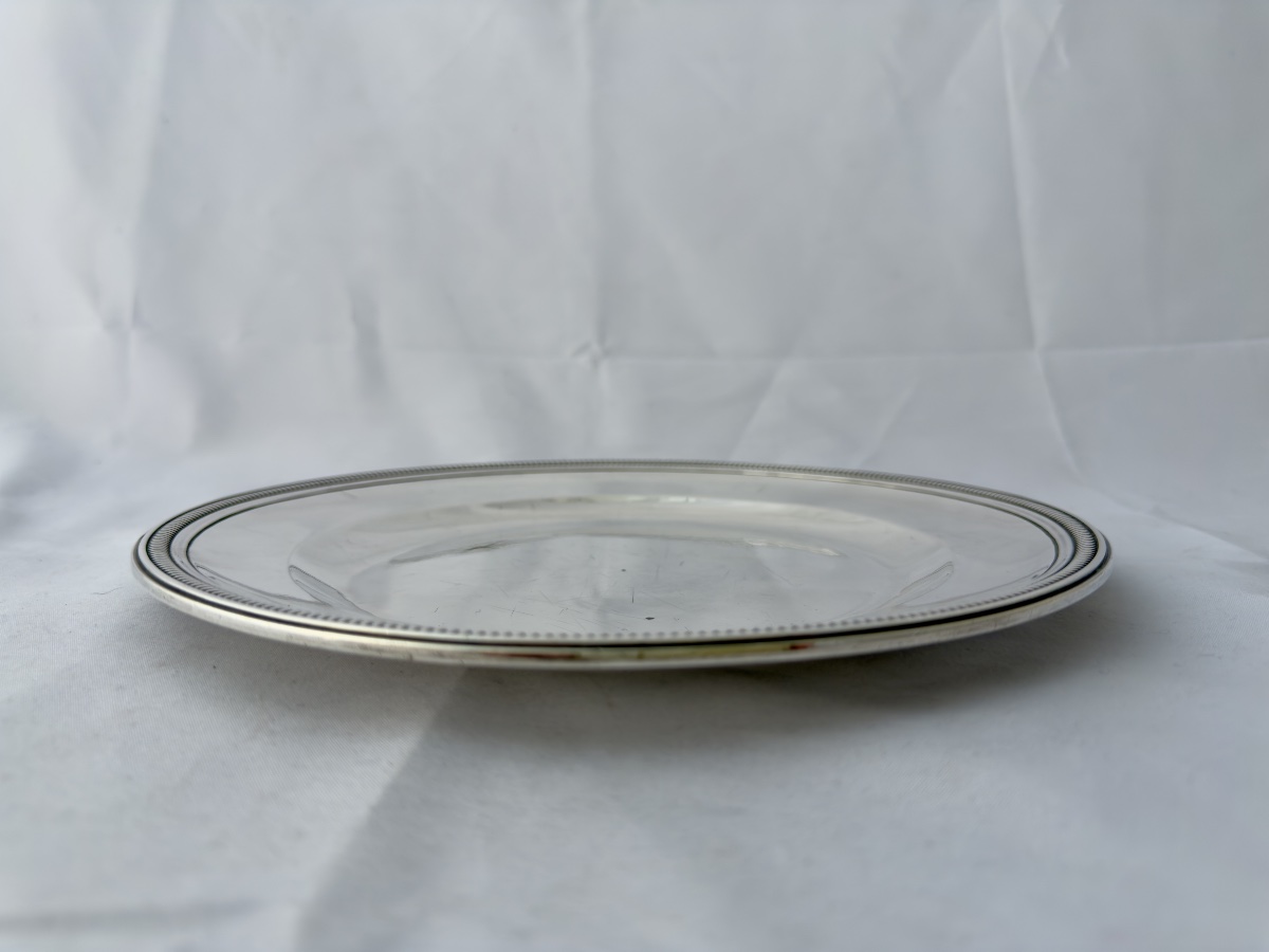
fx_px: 880
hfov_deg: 71.6
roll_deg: -0.4
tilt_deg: -8.7
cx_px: 634
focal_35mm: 24
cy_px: 476
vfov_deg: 56.8
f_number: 1.78
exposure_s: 1/121
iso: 64
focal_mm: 6.76
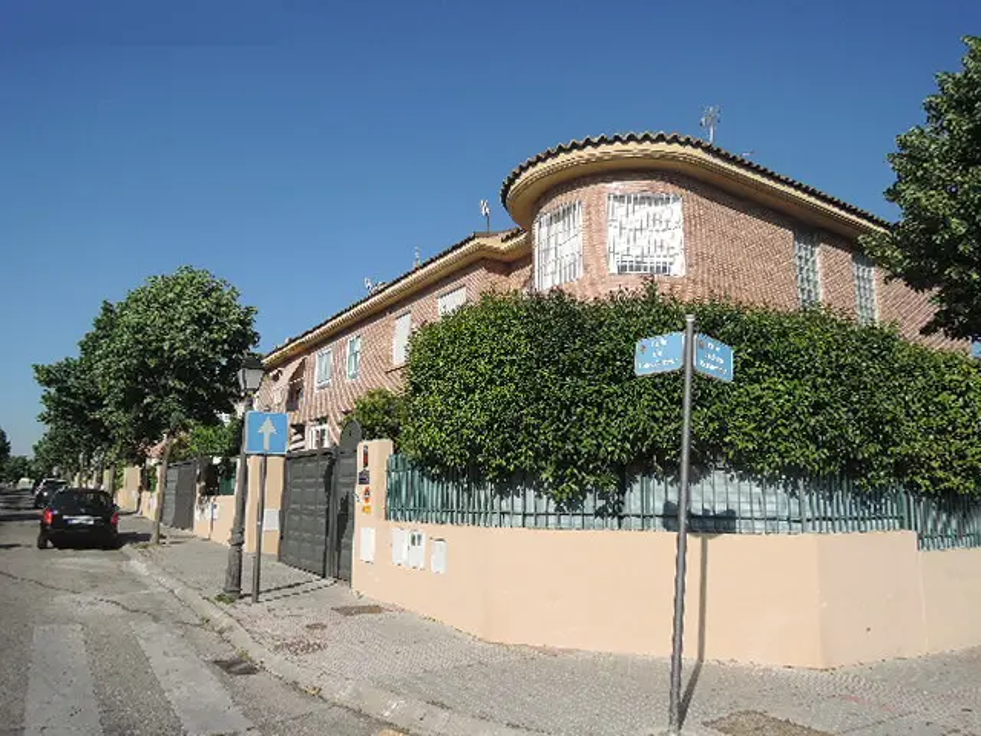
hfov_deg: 71.6
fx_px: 680
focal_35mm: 24
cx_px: 490
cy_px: 368
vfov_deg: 56.8
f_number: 2.8
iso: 80
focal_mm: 5.1
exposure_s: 1/200
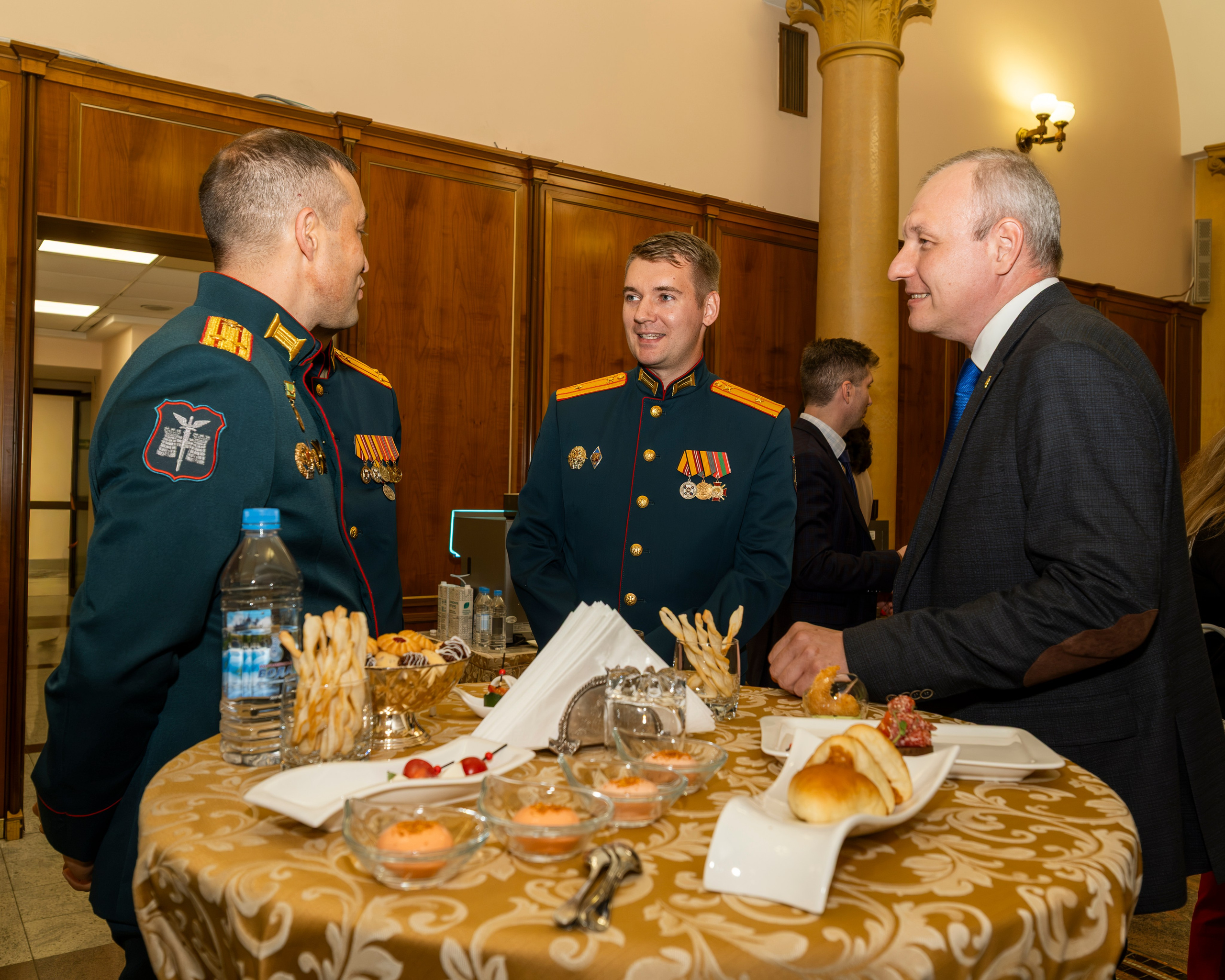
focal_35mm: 28
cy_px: 491
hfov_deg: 61.3
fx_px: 1033
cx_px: 645
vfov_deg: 50.8
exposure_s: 1/125
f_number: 4
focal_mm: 16
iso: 500
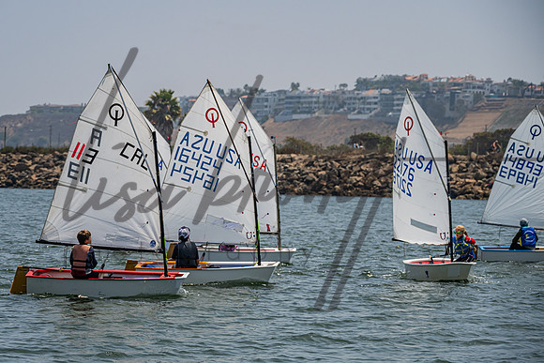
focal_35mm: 162
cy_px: 182
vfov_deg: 8.5
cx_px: 229
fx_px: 2452
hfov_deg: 12.7
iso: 320
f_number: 7.1
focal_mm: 140
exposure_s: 1/2500
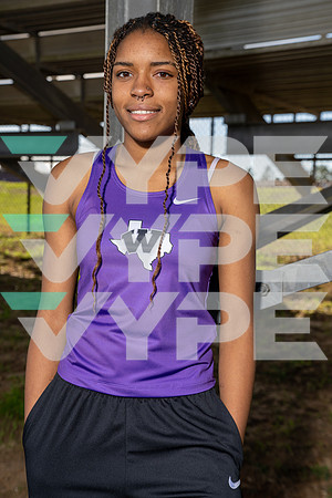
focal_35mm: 52
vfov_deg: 38.2
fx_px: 719
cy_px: 249
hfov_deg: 26.0
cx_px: 166
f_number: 5
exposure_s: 1/250
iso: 100
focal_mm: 52
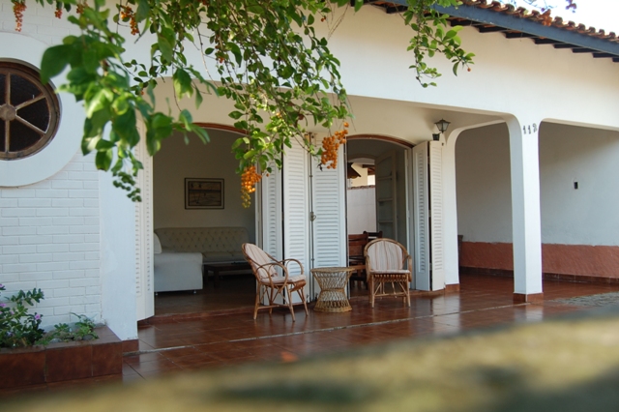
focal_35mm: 34
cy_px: 206
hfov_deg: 55.1
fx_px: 593
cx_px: 310
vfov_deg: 38.3
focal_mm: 23
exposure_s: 1/125
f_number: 5.6
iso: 250
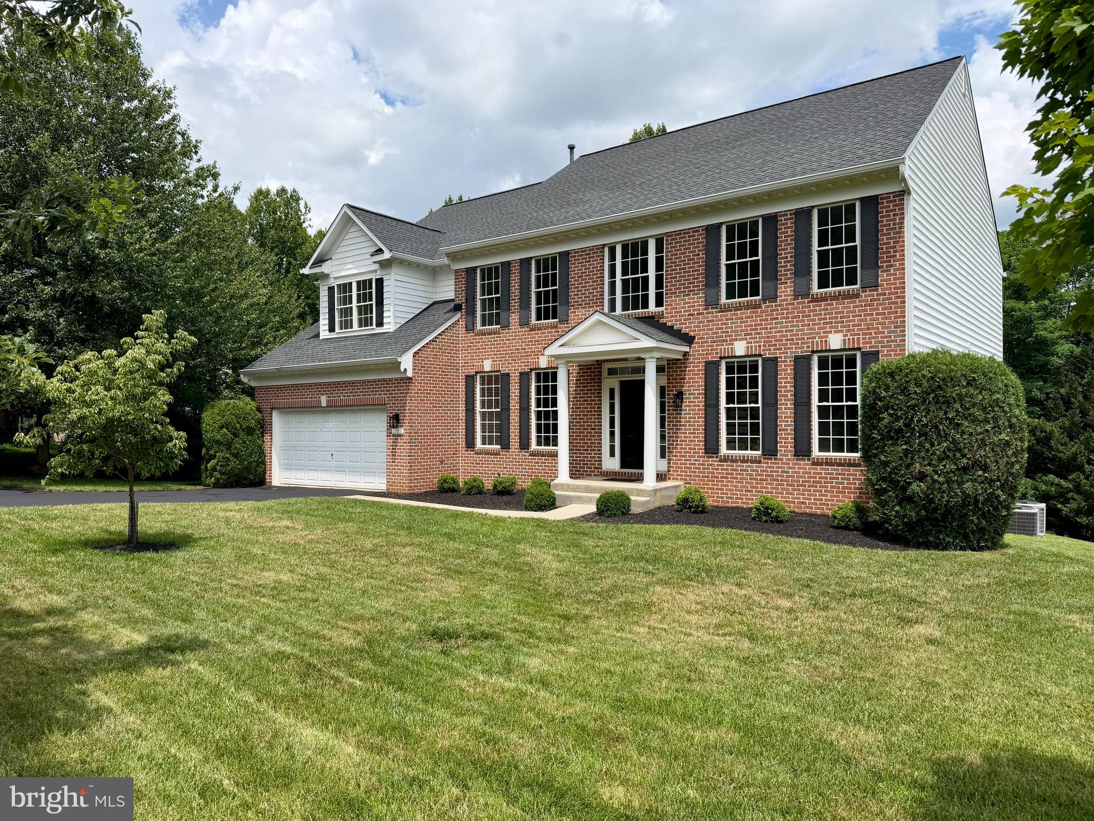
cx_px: 547
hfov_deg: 71.6
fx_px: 758
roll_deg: +0.7
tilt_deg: +1.7
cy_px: 410
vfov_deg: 56.8
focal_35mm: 24
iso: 80
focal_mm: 6.76
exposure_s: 1/4673
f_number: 1.78
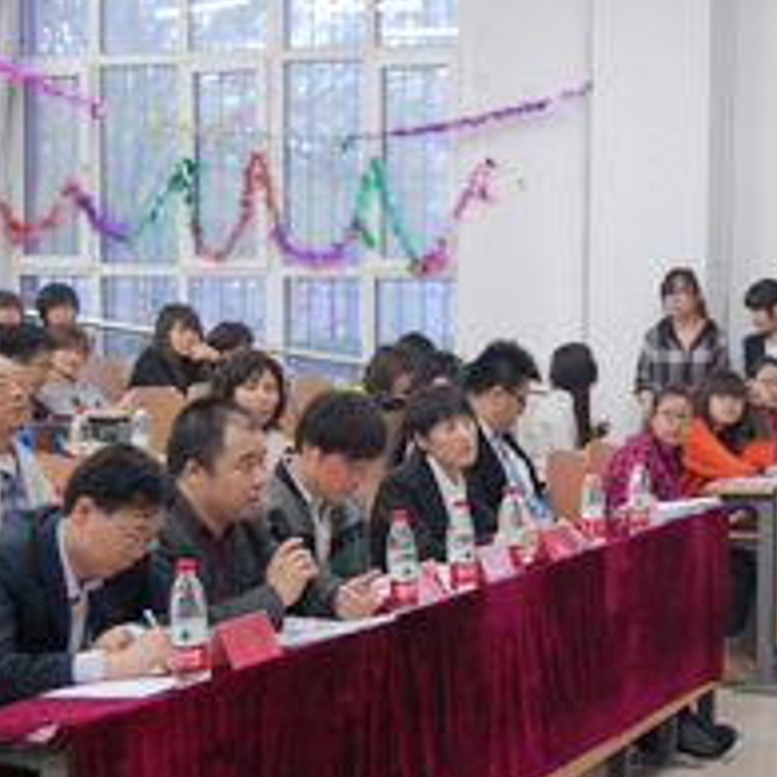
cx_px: 594
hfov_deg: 20.3
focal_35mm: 85
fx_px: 2156
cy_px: 460
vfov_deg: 20.4
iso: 800
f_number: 4.5
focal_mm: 31
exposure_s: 1/25
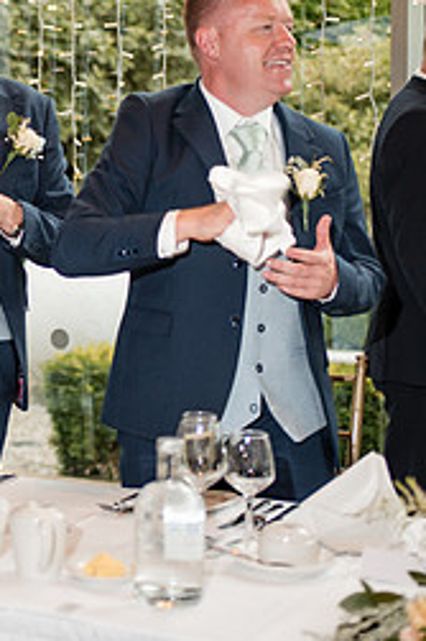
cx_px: -59
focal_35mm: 81
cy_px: 218
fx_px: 1440
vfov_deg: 25.0
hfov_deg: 16.3
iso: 200
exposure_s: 1/200
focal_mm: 35
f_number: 1.8
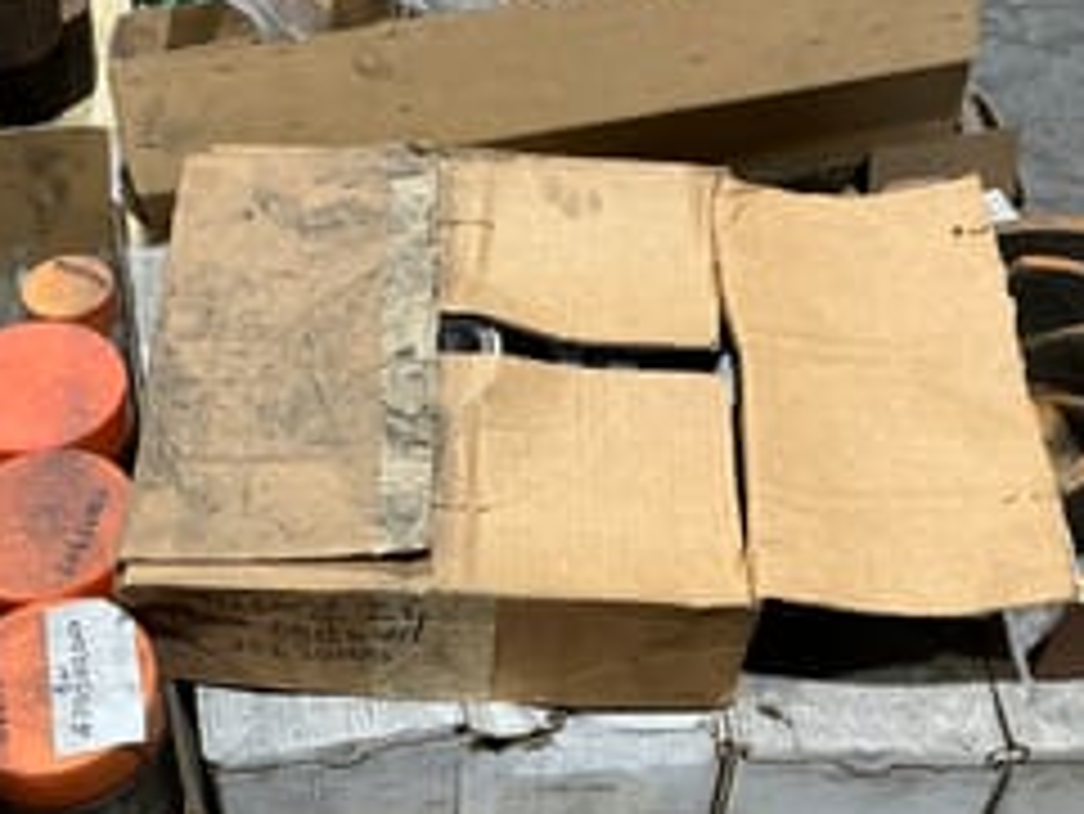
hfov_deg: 33.2
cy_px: 385
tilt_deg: -47.6
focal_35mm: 58
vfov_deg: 25.2
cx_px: 468
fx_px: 1817
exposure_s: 1/50
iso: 80
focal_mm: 3
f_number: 1.8
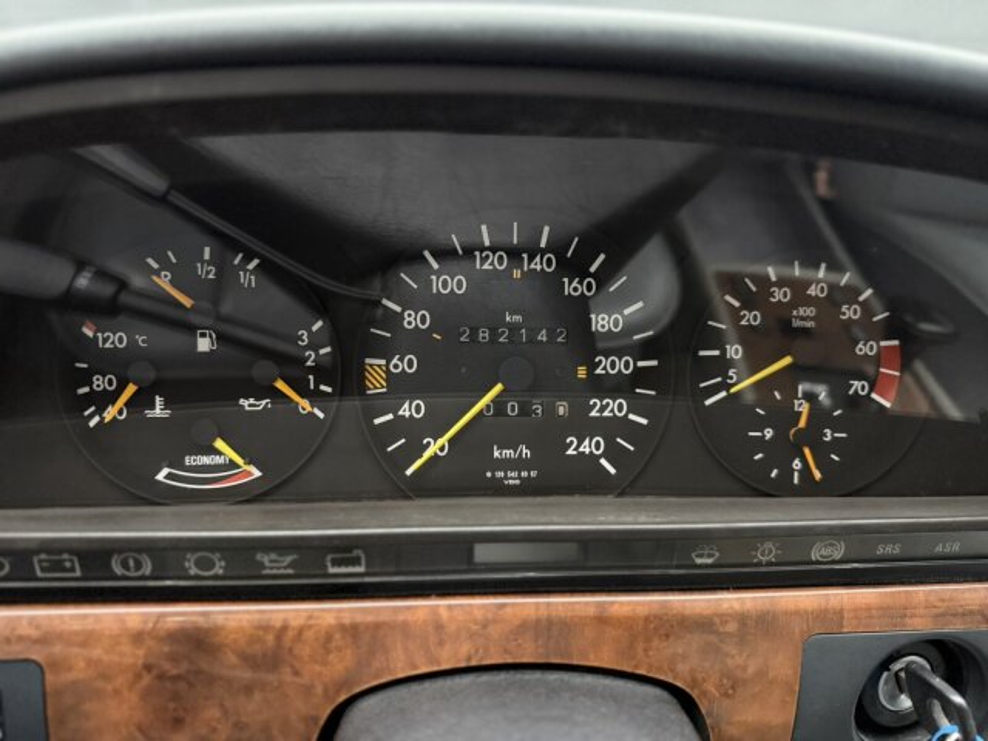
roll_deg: -2.7
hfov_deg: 71.6
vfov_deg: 56.8
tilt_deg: -18.4
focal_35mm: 24
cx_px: 494
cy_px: 370
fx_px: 685
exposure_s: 1/30
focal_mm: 6.76
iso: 1000
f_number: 1.78
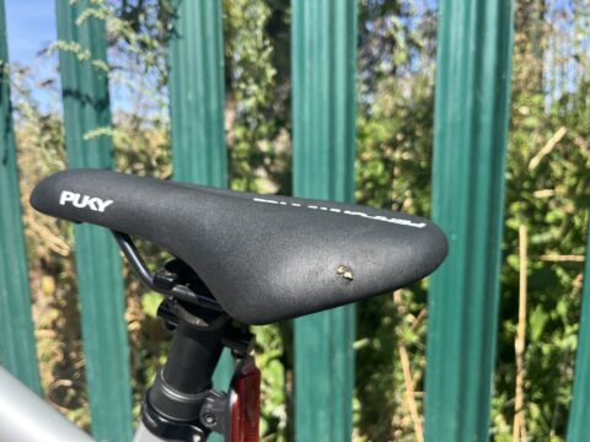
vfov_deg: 53.1
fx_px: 443
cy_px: 221
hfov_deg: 67.3
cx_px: 295
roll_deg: +1.3
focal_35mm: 26
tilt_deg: -8.0
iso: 50
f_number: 1.6
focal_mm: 5.1
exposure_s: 1/1117
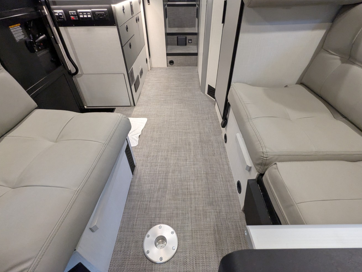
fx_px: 178
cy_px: 130
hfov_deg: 91.0
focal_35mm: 17
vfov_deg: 74.8
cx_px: 184
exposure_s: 1/59.4
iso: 331
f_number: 2.2
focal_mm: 2.35
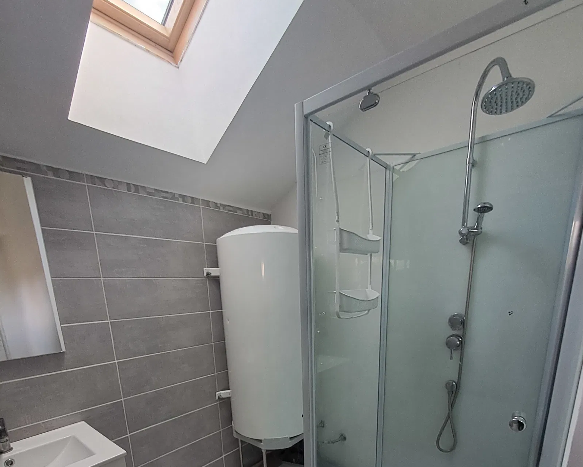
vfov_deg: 70.5
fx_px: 293
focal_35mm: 17
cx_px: 292
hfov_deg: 89.6
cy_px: 364
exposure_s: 1/40
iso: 100
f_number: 2.2
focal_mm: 1.42
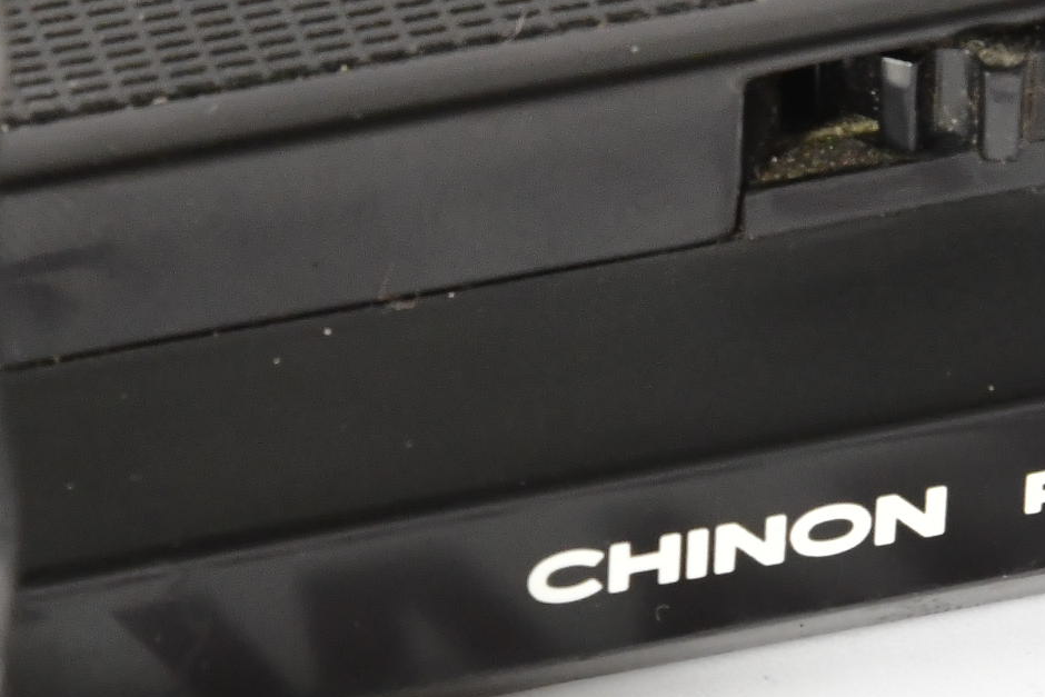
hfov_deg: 3.9
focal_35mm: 527
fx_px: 15299
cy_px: -11
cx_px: 605
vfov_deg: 2.6
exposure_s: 1/125
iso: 1600
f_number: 14
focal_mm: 120
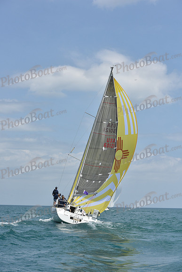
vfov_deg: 28.8
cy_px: 136
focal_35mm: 70
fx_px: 530
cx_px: 91
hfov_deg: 19.5
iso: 250
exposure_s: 1/1250
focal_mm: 70
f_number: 8
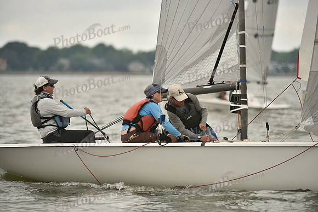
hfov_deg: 6.2
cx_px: 159
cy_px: 106
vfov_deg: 4.2
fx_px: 2916
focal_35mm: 330
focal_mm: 330
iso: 400
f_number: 5
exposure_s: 1/1250
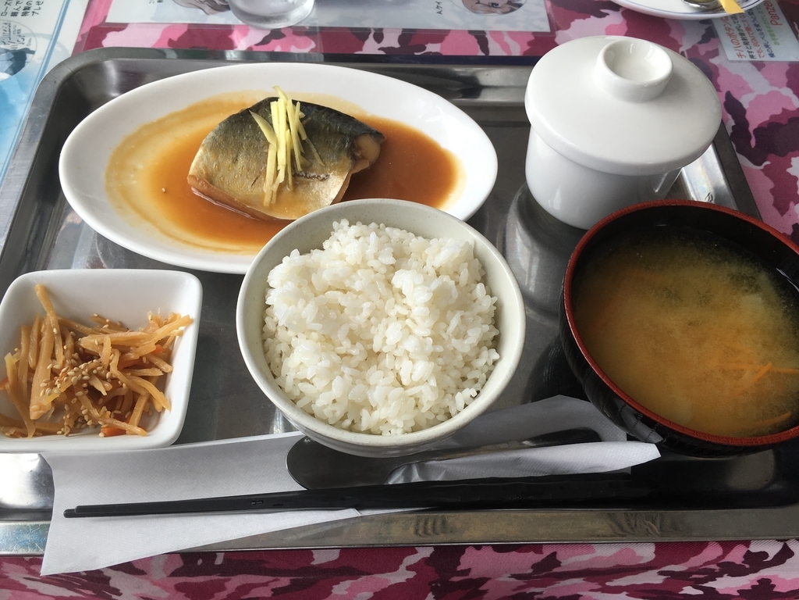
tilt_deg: -58.3
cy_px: 300
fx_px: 669
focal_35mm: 29
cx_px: 400
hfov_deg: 61.7
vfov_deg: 48.2
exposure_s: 1/308
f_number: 2.2
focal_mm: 4.15
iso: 25
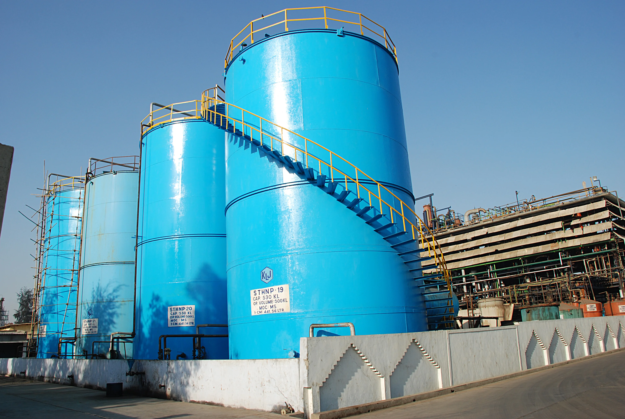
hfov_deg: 67.3
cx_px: 312
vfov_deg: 48.0
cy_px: 210
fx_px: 469
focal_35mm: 27
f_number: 10
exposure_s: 1/100
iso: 100
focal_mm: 18
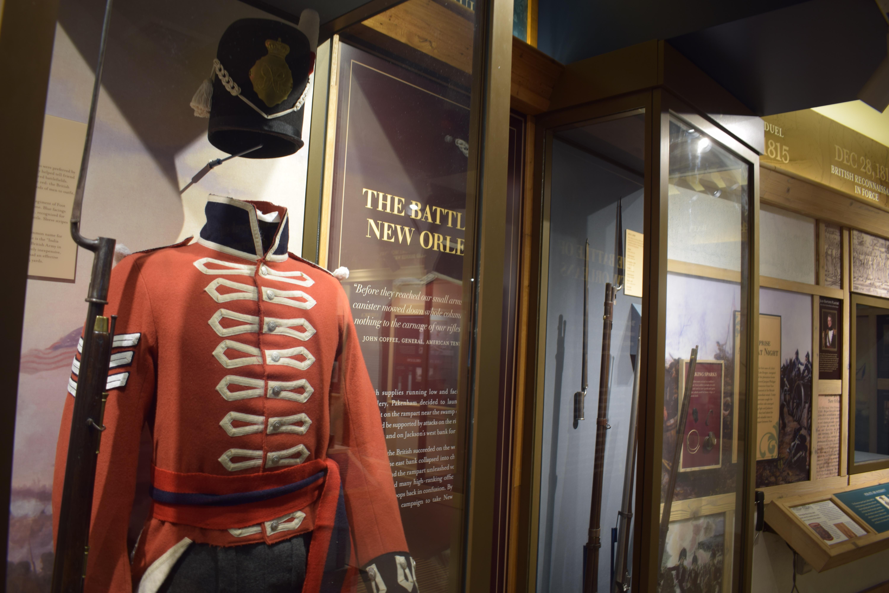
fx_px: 667
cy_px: 296
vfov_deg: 47.9
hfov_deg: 67.4
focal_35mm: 27
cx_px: 444
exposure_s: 1/4
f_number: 3.5
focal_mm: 18
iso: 100
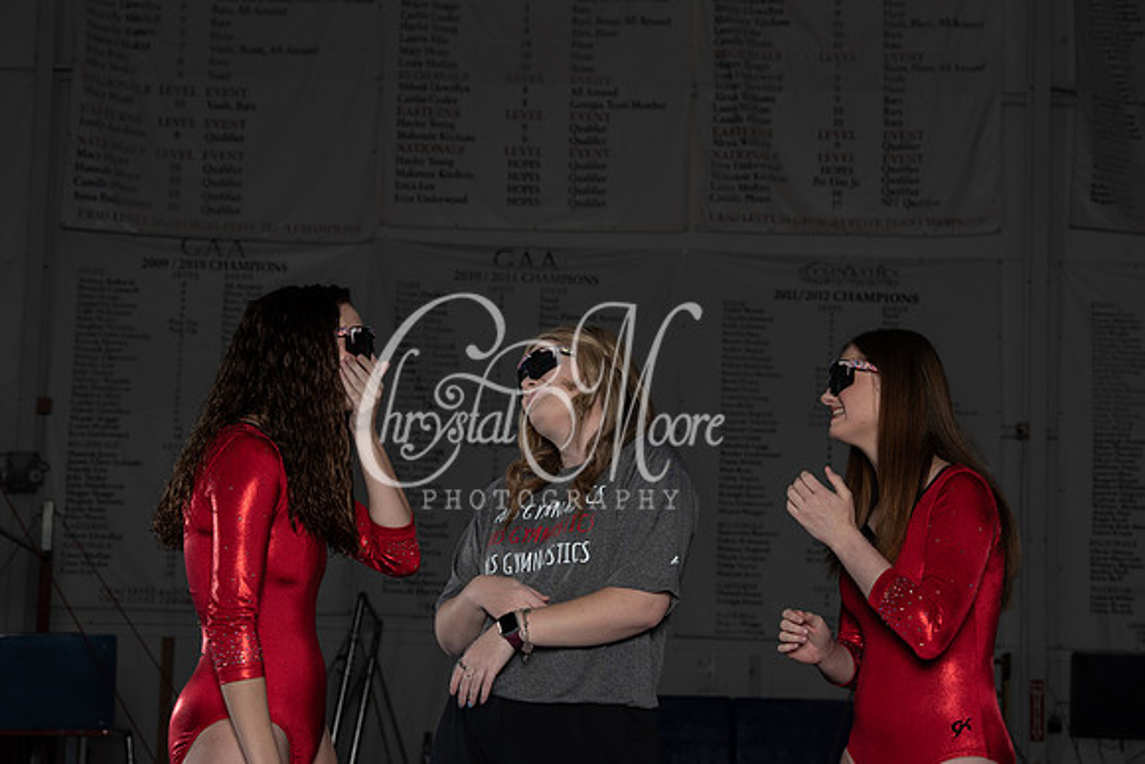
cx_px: 572
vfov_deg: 13.4
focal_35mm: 102
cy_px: 382
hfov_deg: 20.0
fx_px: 3245
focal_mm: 102
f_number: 11
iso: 100
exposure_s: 1/100
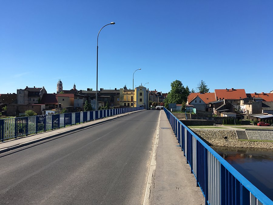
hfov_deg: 61.7
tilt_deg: +0.2
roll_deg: -0.7
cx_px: 136
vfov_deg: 48.2
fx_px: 229
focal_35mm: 29
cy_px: 102
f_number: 2.2
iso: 25
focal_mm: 4.15
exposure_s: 1/1282
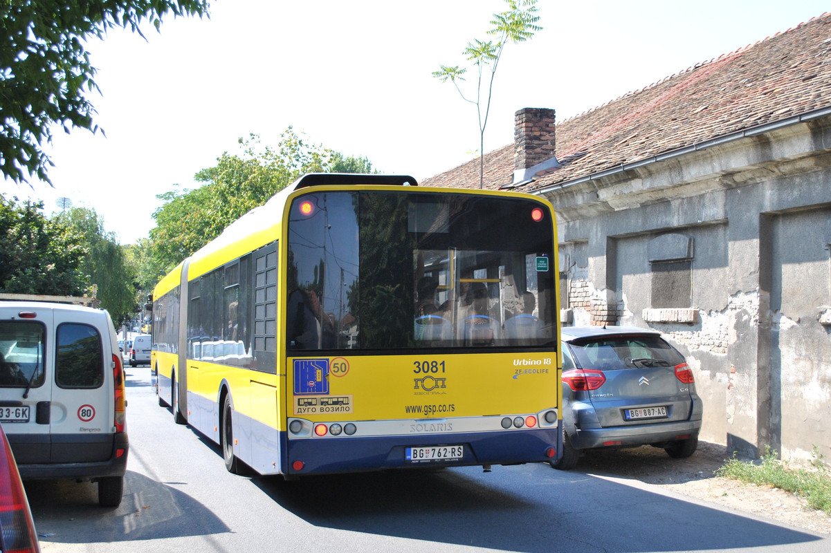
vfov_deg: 34.2
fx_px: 900
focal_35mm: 39
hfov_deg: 49.6
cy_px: 276
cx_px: 416
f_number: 4.2
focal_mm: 26
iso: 220
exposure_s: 1/500
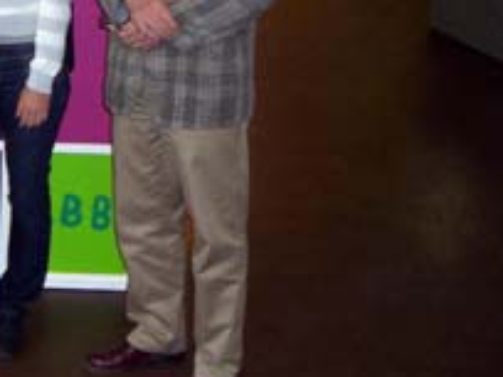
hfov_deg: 22.2
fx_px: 1221
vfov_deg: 17.1
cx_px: -25
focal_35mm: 84
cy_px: -20
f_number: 2.7
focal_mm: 6.2
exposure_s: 1/60
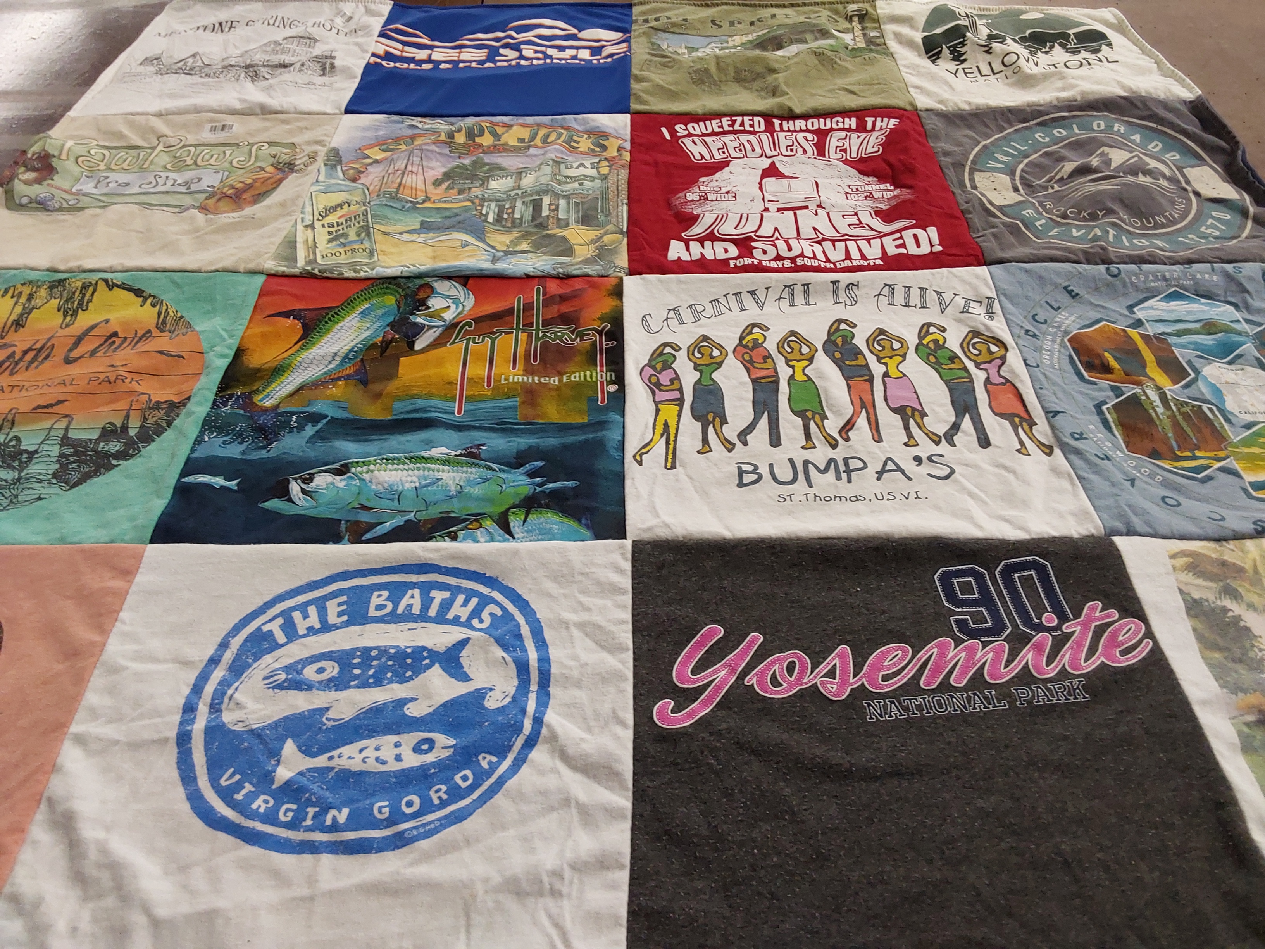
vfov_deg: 49.7
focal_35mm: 28
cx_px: 632
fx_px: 1023
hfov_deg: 63.4
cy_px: 474
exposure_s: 1/60
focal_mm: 2.91
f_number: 1.9
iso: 100
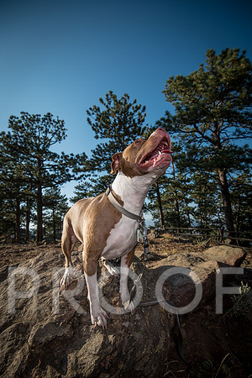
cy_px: 189
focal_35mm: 16
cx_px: 126
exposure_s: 1/400
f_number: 5
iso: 50
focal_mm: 16
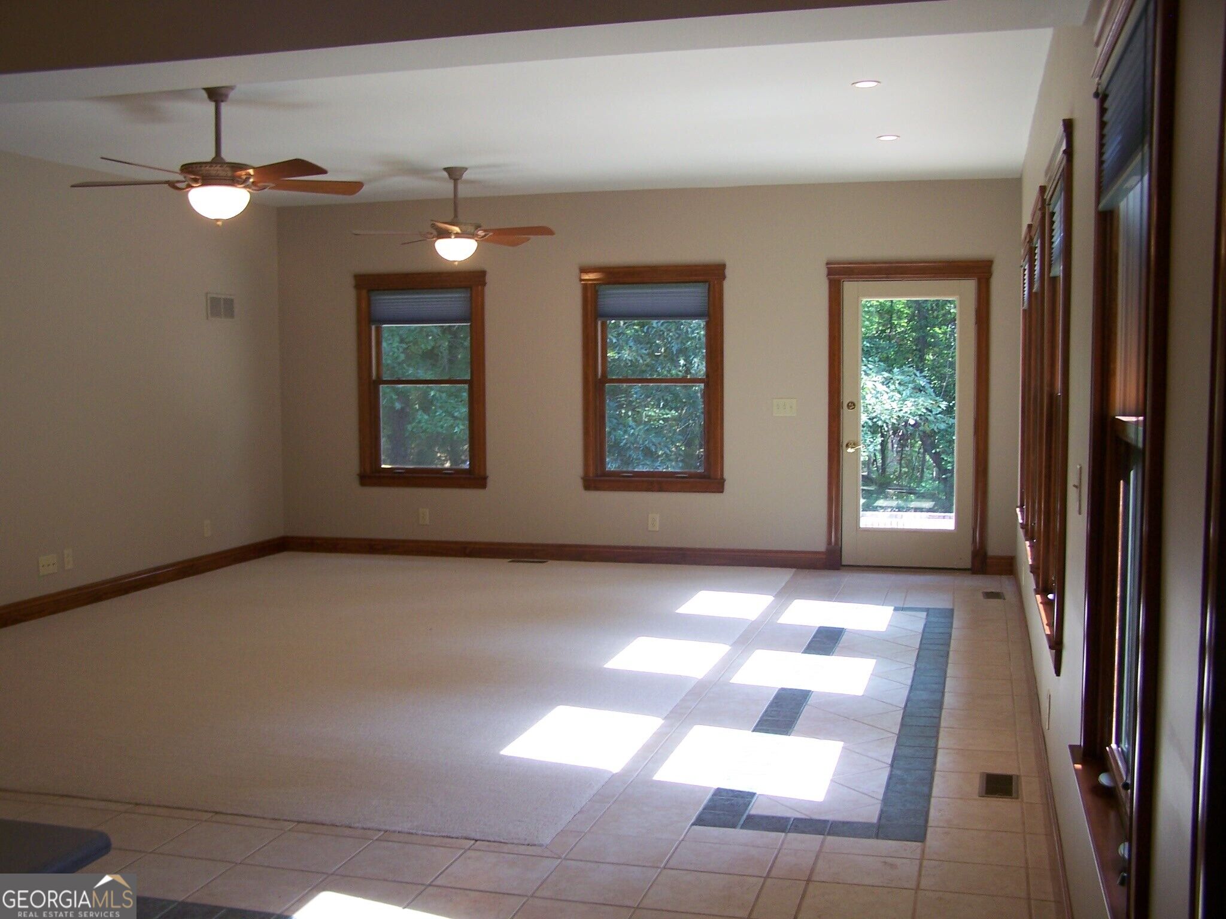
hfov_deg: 49.0
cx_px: 613
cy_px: 460
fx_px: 1346
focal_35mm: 38
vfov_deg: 37.7
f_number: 2.8
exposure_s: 1/30
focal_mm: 6.3
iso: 80
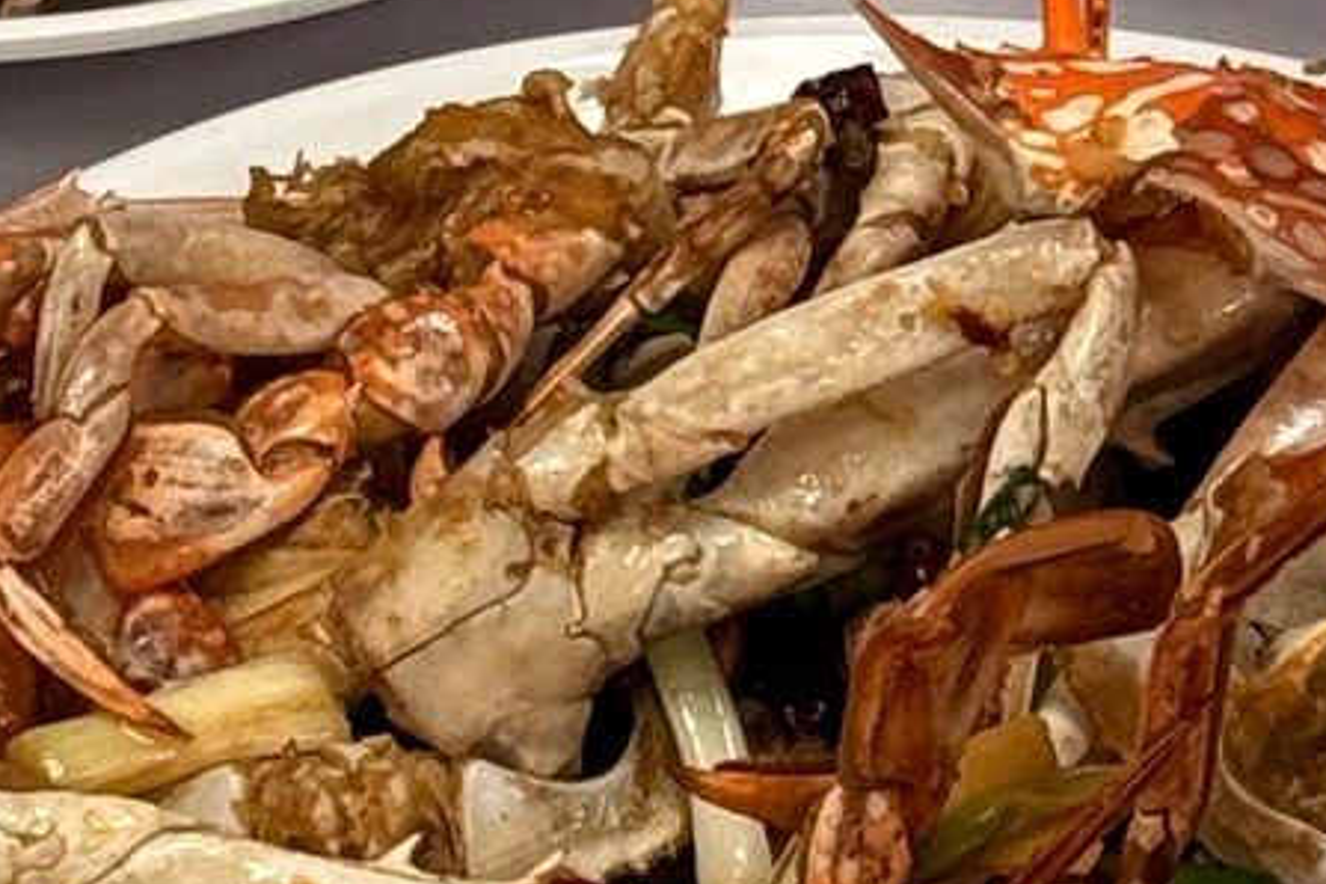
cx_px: 653
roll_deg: +1.0
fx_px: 11233
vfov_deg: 4.5
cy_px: -507
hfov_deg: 6.8
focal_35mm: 305
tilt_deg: -27.5
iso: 80
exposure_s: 1/100
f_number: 1.78
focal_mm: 6.76
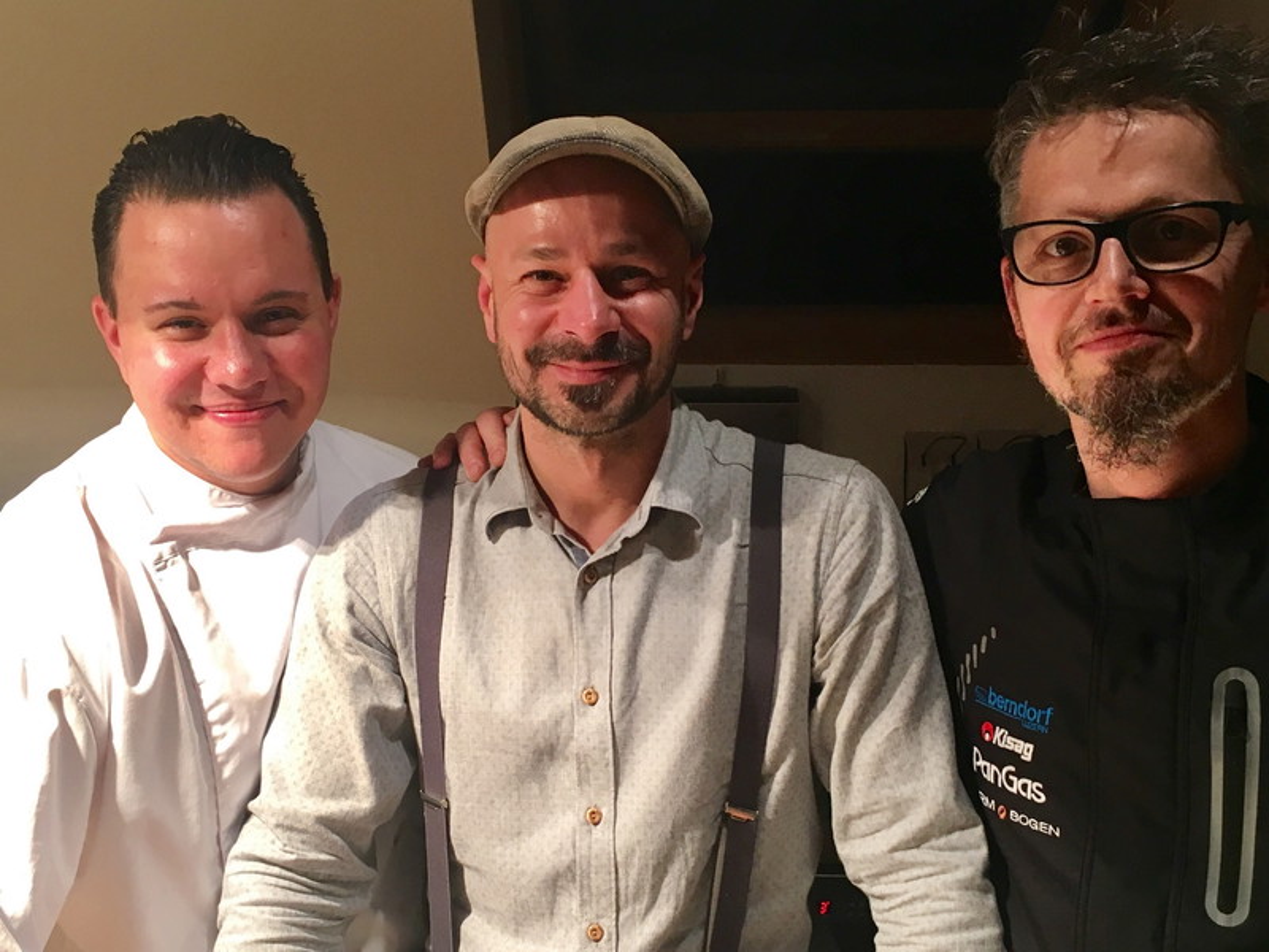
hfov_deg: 61.7
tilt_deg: -7.8
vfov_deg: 48.2
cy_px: 476
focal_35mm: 29
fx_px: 1063
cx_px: 634
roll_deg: -0.8
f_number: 2.2
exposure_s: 1/33
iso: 100
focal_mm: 4.15
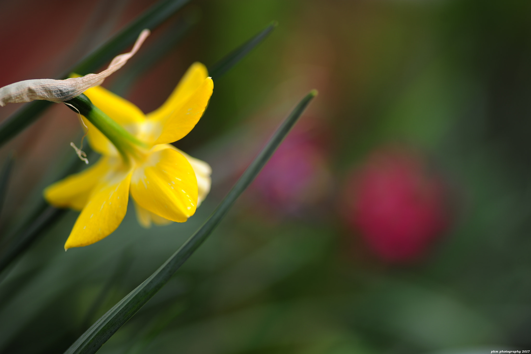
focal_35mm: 100
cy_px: 177
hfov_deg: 20.4
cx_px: 266
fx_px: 1474
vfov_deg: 13.7
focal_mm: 100
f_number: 3.8
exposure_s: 1/320
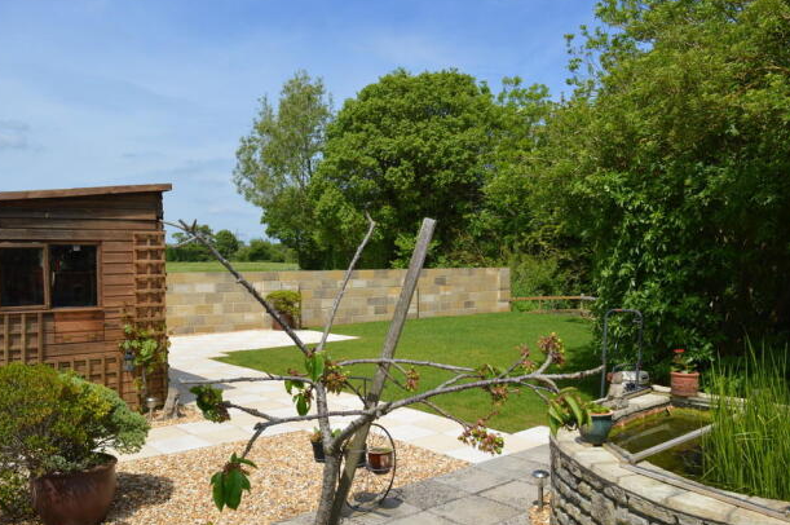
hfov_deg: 63.7
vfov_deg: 44.9
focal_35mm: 29
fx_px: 636
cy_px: 273
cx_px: 384
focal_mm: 18
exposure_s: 1/200
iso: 100
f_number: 9
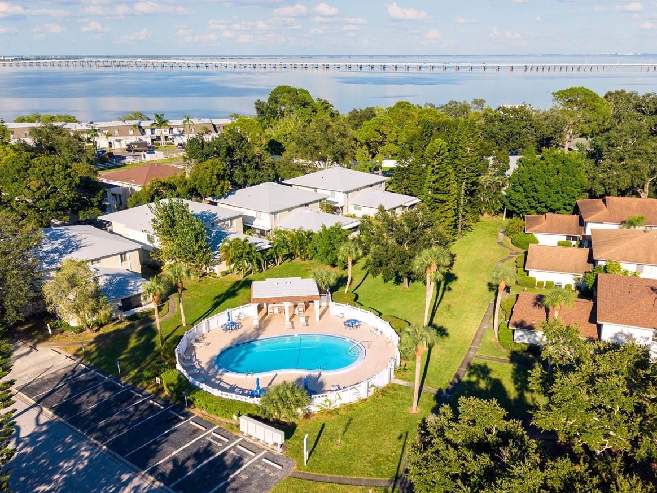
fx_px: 626
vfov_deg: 42.8
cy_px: 293
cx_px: 343
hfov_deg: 55.3
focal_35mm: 33
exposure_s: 1/640
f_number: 1.8
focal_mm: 8.67
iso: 240
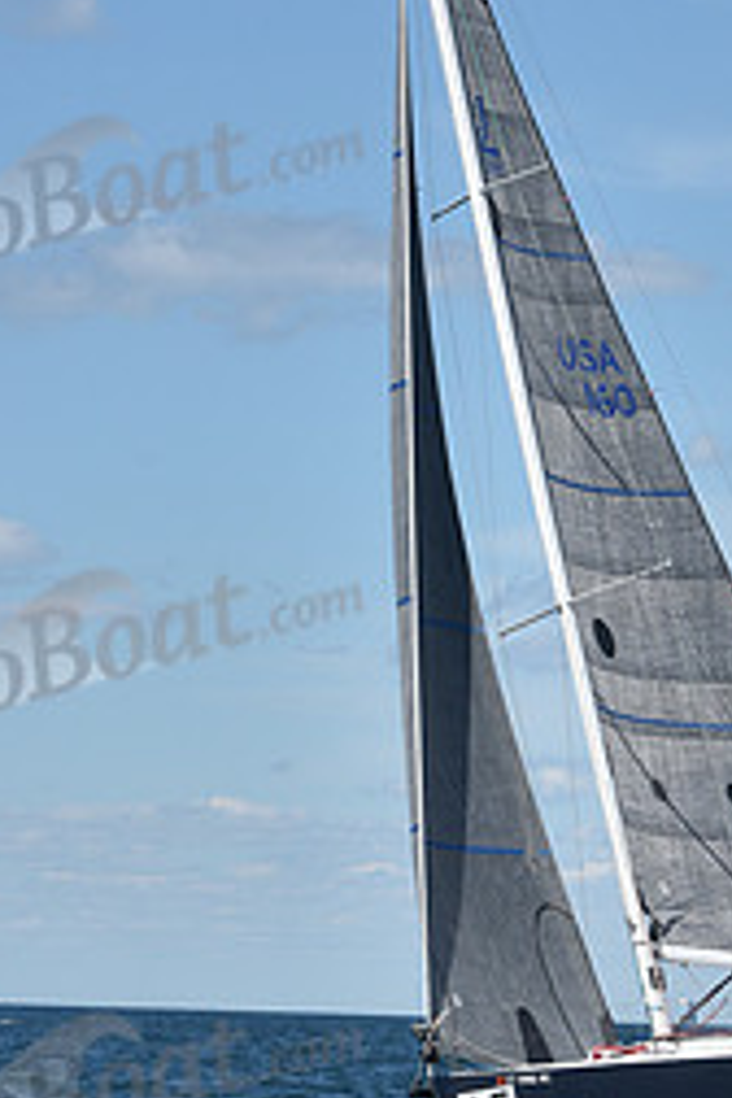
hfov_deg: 5.3
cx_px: 590
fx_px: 7868
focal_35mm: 258
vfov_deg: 8.0
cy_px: 375
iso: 250
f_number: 11
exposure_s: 1/800
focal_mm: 112
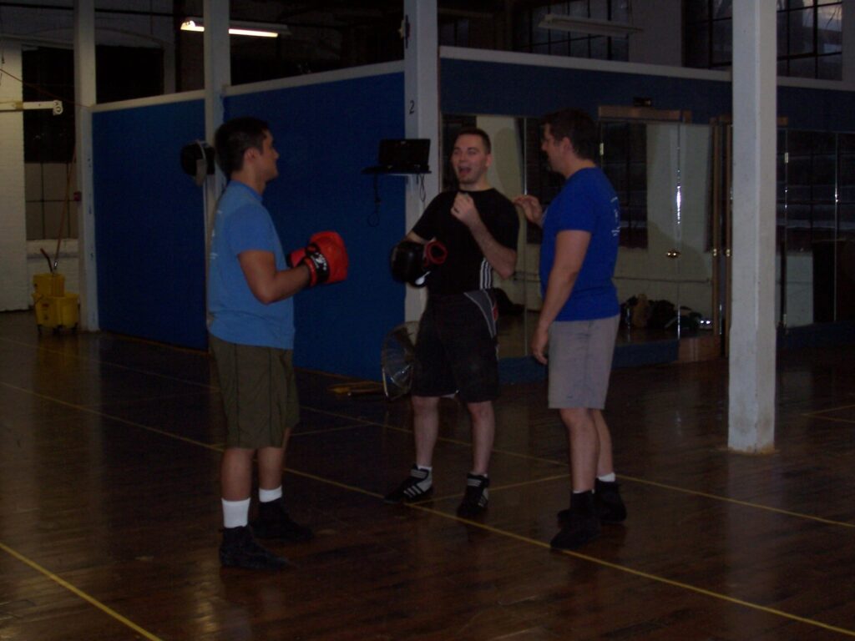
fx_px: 1309
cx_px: 428
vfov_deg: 27.5
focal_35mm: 53
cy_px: 320
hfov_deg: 36.2
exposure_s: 1/60
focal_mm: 8.6
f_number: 3.4
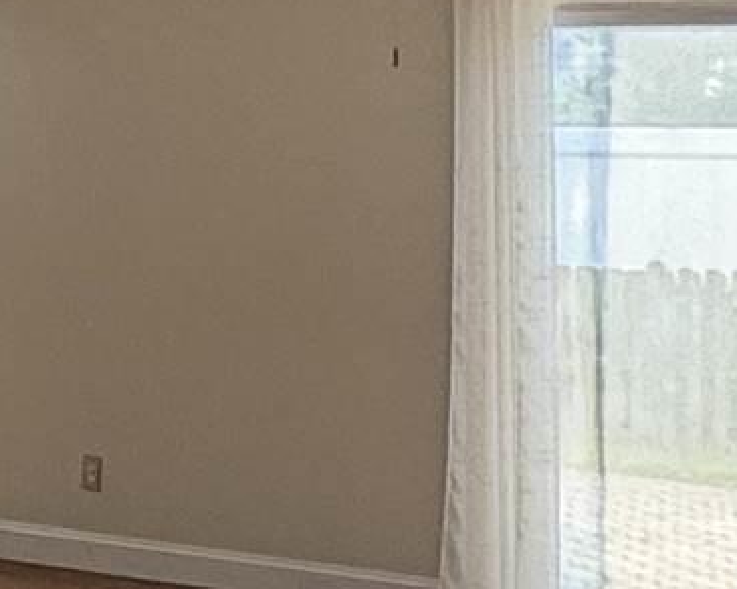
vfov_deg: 13.3
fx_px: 2508
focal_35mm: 115
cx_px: -406
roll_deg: -0.4
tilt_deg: +0.0
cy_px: 73
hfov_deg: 15.3
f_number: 2.2
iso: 80
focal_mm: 2.22
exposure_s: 1/99
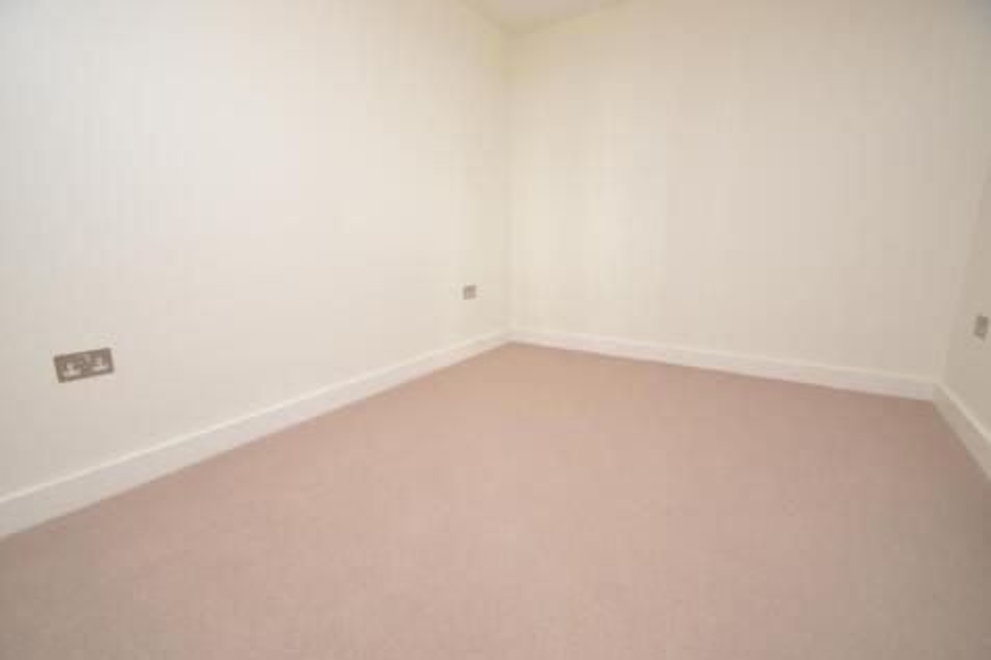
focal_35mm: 15
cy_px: 330
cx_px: 496
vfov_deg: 77.3
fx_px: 413
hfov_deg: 100.4
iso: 1400
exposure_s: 1/60
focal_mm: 10
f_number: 3.5
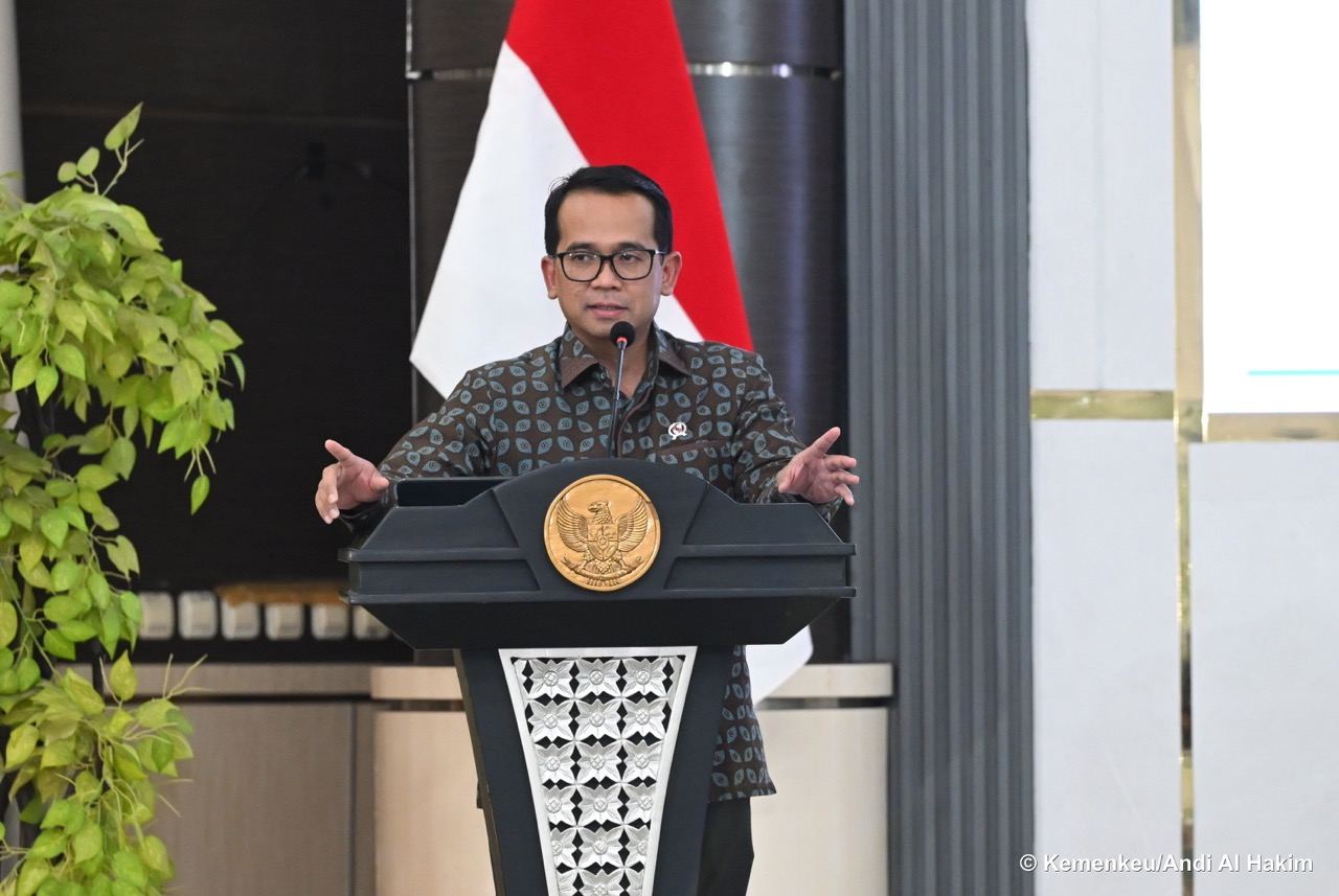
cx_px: 670
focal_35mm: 300
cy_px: 448
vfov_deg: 4.6
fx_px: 11172
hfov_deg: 6.9
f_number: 4
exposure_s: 1/250
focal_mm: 200
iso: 6400
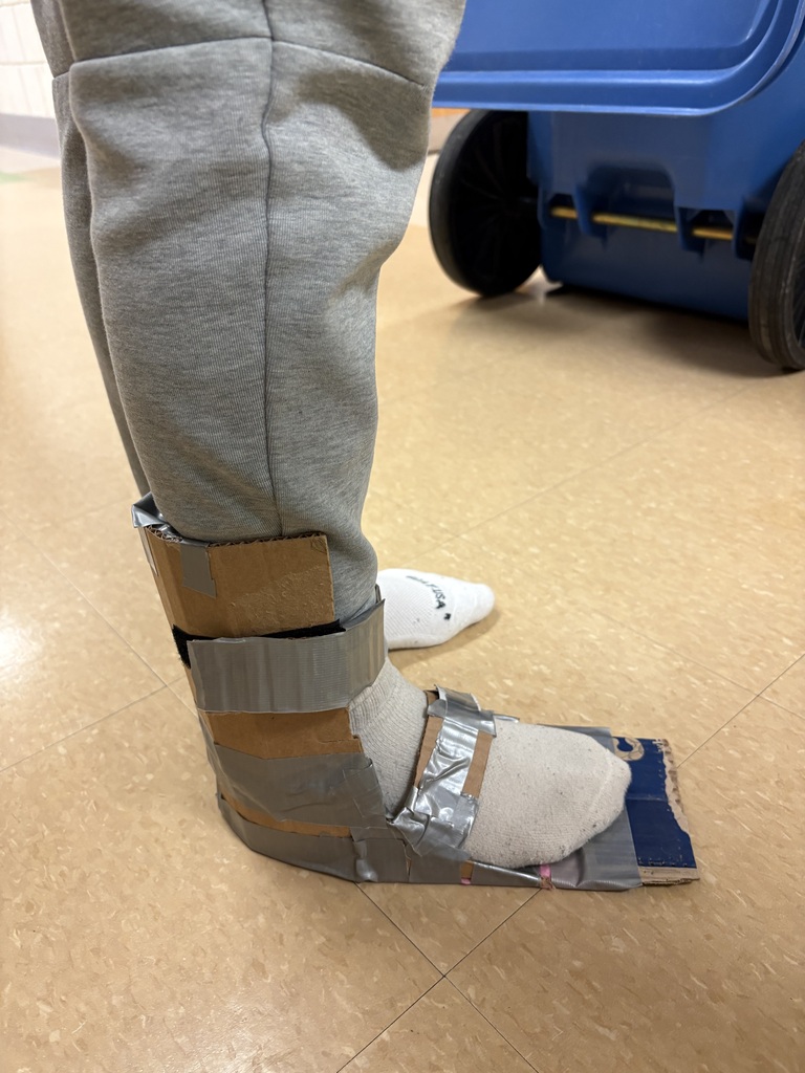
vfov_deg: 67.3
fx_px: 806
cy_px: 536
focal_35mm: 26
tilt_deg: -32.1
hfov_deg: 53.1
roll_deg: +3.0
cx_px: 402
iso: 200
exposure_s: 1/60
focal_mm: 5.96
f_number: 1.6
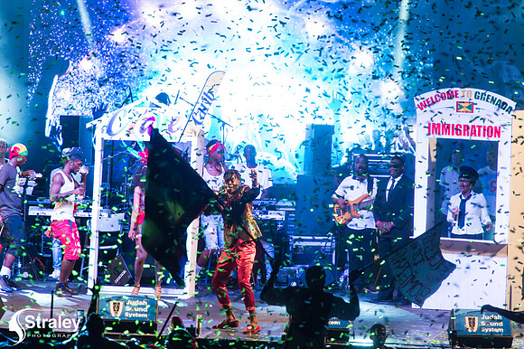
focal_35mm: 320
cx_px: 262
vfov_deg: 4.3
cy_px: 174
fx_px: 4655
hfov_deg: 6.4
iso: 3200
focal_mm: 320
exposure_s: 1/200
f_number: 5.6
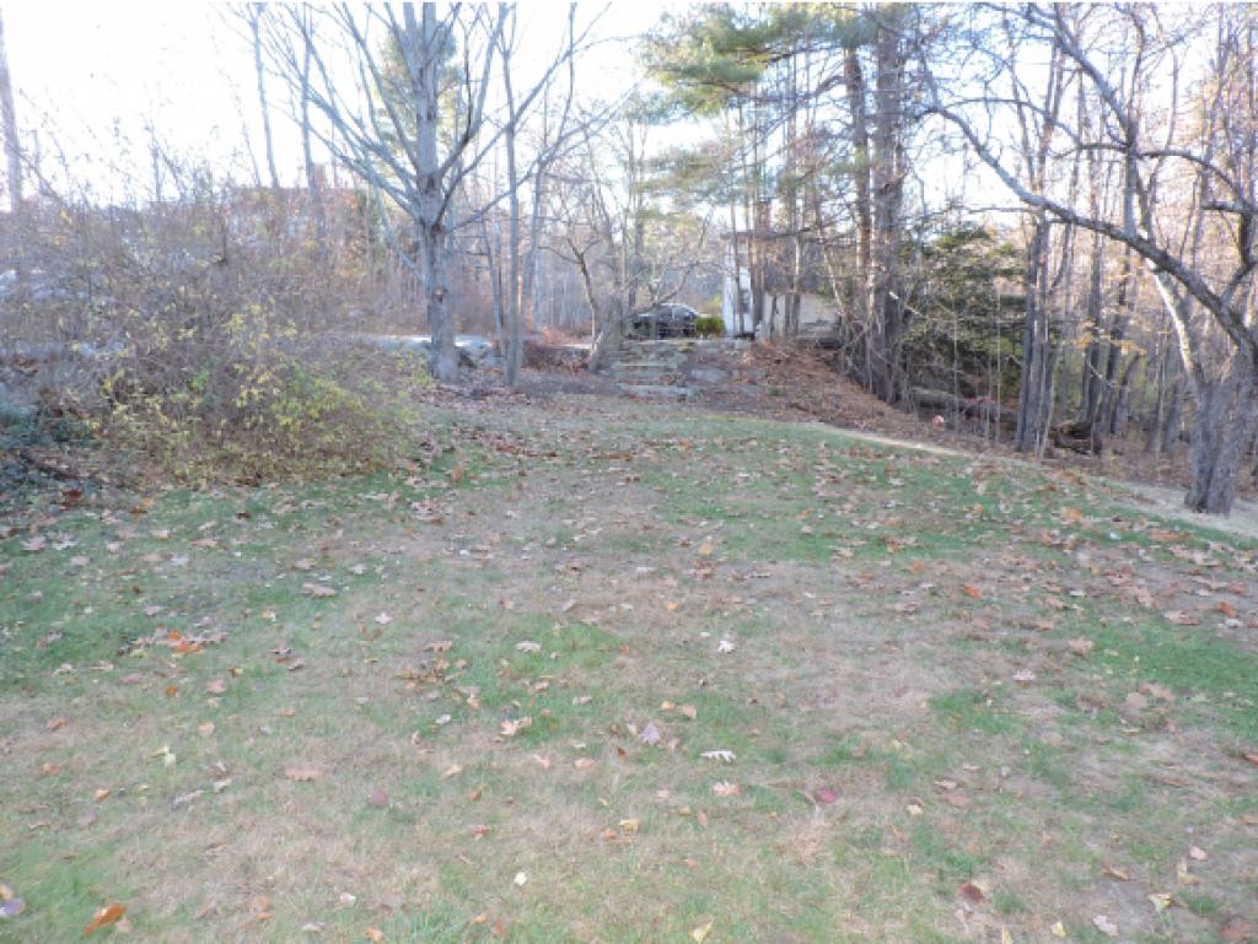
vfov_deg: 56.9
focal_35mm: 24
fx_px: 873
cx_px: 629
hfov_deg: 71.6
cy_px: 472
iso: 250
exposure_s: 1/100
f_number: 3
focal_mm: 4.3
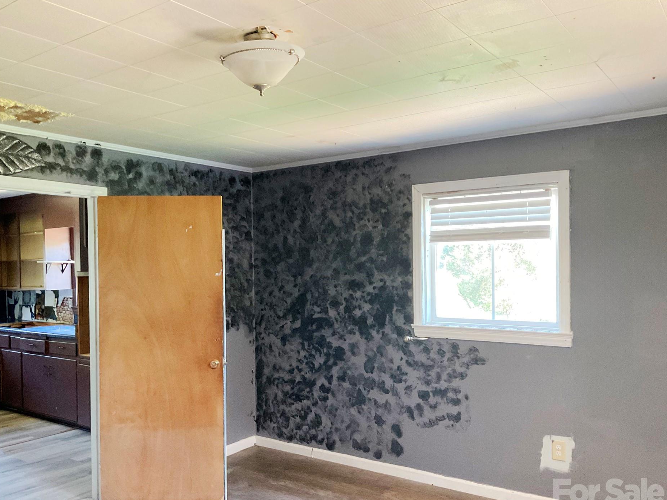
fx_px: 617
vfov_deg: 44.1
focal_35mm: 32
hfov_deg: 56.7
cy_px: 273
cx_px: 300
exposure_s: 1/60
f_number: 1.8
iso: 250
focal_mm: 3
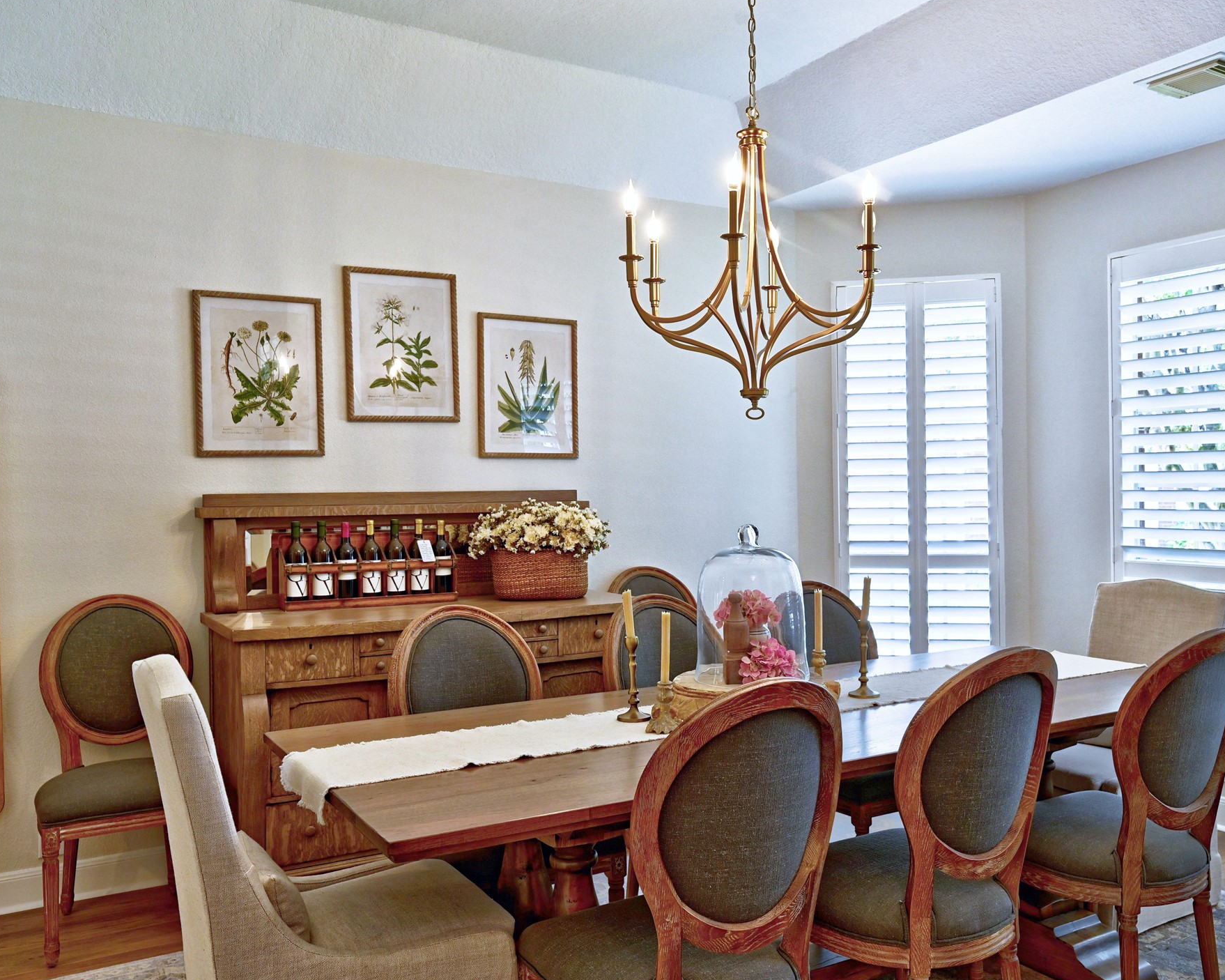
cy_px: 495
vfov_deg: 50.0
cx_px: 682
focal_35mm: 29
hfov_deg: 60.3
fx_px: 1051
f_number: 8
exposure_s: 1/15
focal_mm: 25
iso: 400
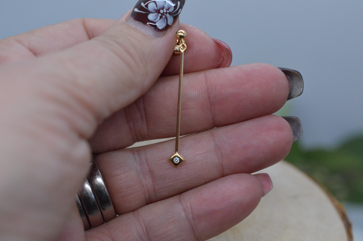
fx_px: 604
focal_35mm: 60
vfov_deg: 22.5
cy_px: 120
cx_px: 182
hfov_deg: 33.5
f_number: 5.6
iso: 3200
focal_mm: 40
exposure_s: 1/2000
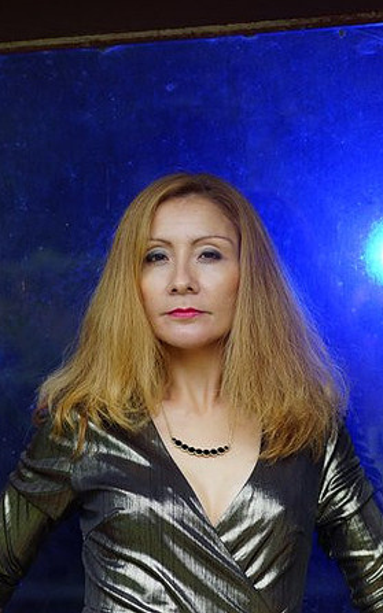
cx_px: 195
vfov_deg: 13.6
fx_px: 2574
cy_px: 306
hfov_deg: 8.5
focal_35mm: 154
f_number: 4
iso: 100
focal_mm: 100
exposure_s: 1/125
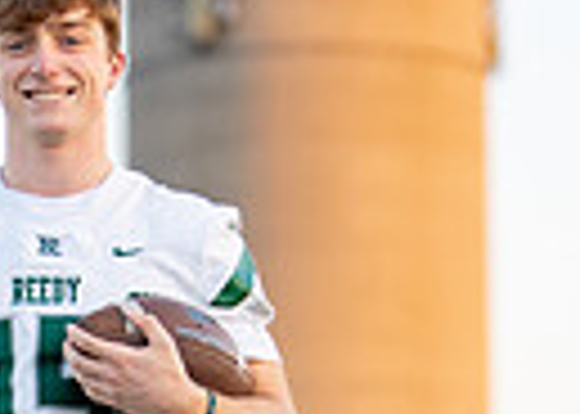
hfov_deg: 7.3
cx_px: 92
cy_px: 690
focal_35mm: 277
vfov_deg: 5.1
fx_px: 4560
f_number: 1.2
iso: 100
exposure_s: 1/500
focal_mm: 50
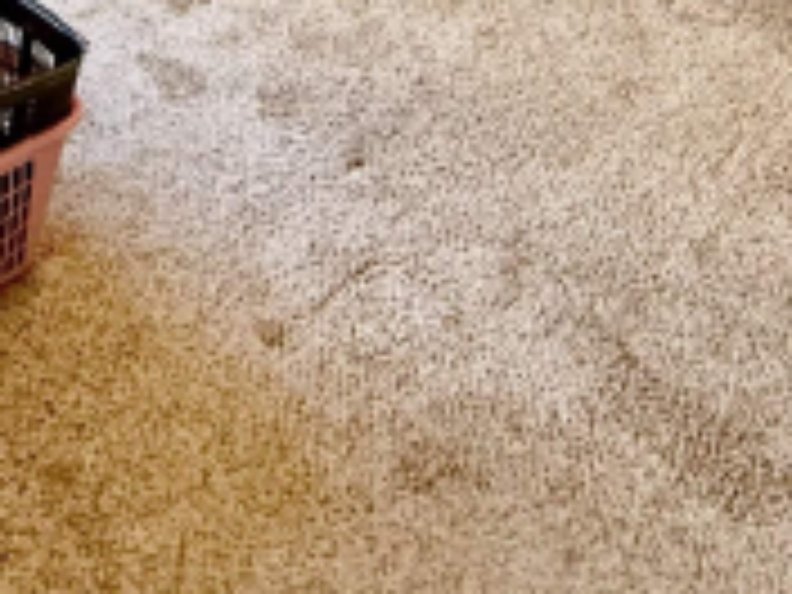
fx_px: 1213
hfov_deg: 36.2
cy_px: -495
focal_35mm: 53
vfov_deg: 19.7
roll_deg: -1.7
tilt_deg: -3.9
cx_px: 425
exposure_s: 1/60
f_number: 2.2
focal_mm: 2.22
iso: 400
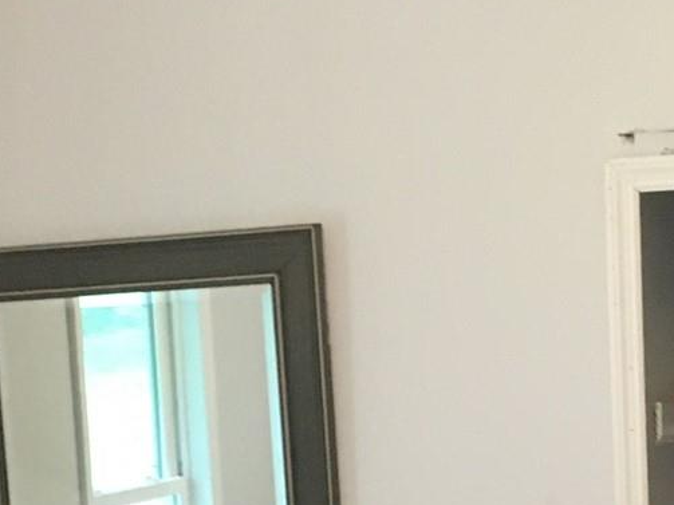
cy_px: 672
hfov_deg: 16.6
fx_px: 2297
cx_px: 484
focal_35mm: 118
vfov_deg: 12.2
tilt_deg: -6.6
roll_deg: +2.8
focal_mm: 4.15
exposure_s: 1/17
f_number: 2.2
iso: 200
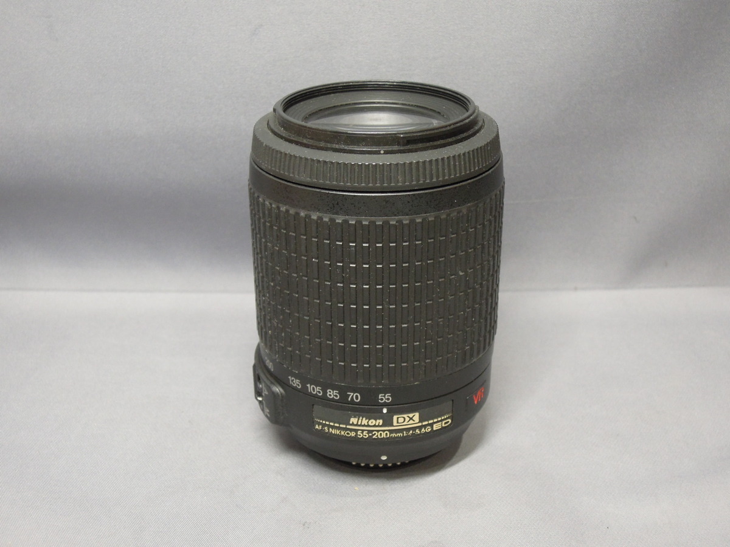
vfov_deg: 29.1
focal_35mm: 50
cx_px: 365
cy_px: 274
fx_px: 1054
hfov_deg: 38.2
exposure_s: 1/20
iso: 400
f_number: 3.7
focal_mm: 9
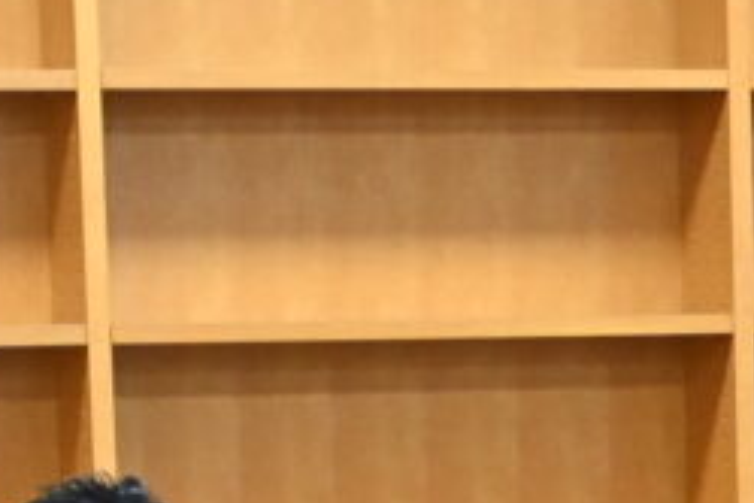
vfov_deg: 5.1
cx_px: 1020
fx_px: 5440
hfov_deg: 7.8
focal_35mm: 260
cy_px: 1364
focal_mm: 22.5
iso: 1250
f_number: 4
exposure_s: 1/125
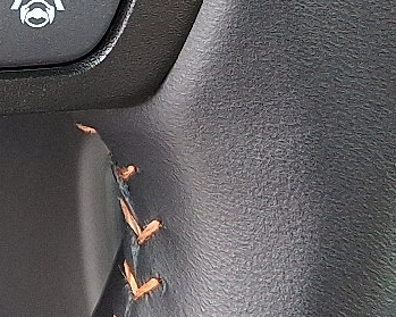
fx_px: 1312
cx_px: -115
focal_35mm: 112
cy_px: -114
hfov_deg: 16.3
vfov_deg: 13.2
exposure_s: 1/100
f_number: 1.8
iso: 85
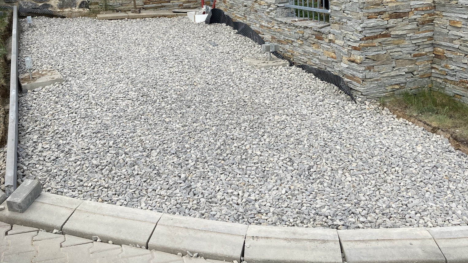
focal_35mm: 41
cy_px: 48
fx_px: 509
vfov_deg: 28.3
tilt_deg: -8.9
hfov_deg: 49.4
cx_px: 236
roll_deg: +2.9
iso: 20
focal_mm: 3.99
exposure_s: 1/1499
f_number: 1.8
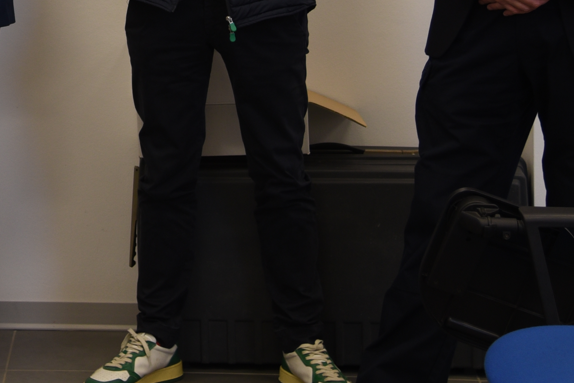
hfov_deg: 14.5
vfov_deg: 9.7
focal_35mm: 138
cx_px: -65
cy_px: -174
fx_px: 2201
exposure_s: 1/50
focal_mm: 44
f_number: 4
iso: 400
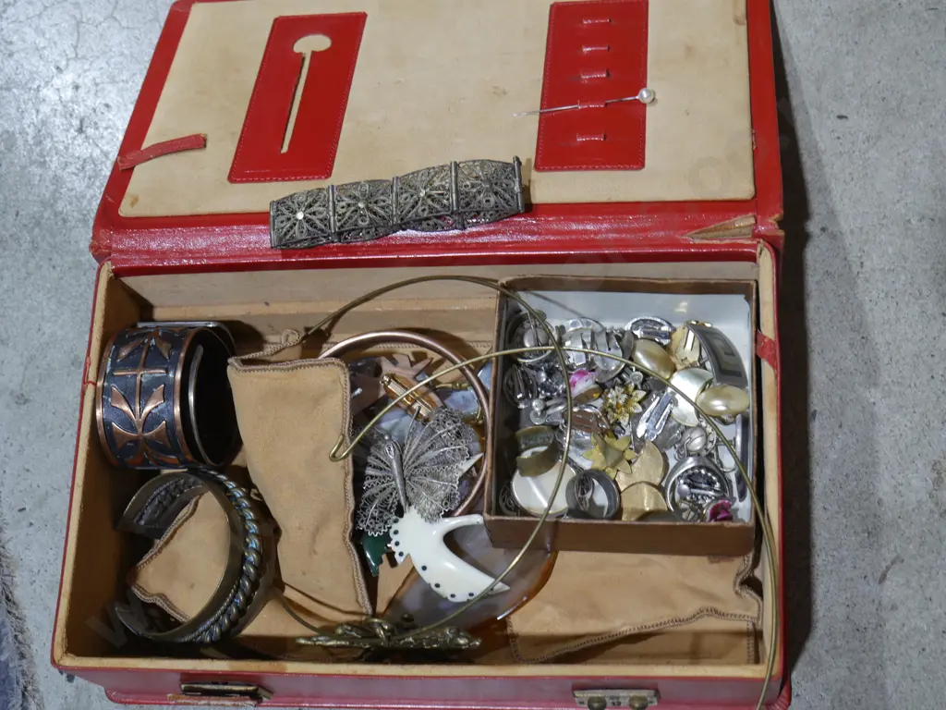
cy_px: 355
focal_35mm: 60
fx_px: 1640
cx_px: 473
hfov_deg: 32.2
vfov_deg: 24.4
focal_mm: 30
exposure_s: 1/60
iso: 500
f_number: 5.4
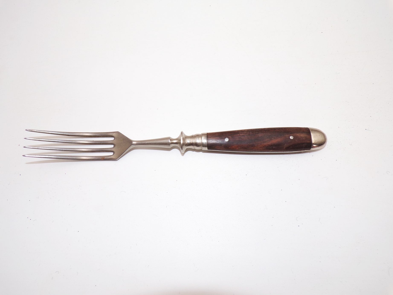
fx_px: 272
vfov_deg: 56.8
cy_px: 148
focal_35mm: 24
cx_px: 196
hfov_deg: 71.6
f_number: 4.4
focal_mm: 4.3
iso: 80
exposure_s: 1/70
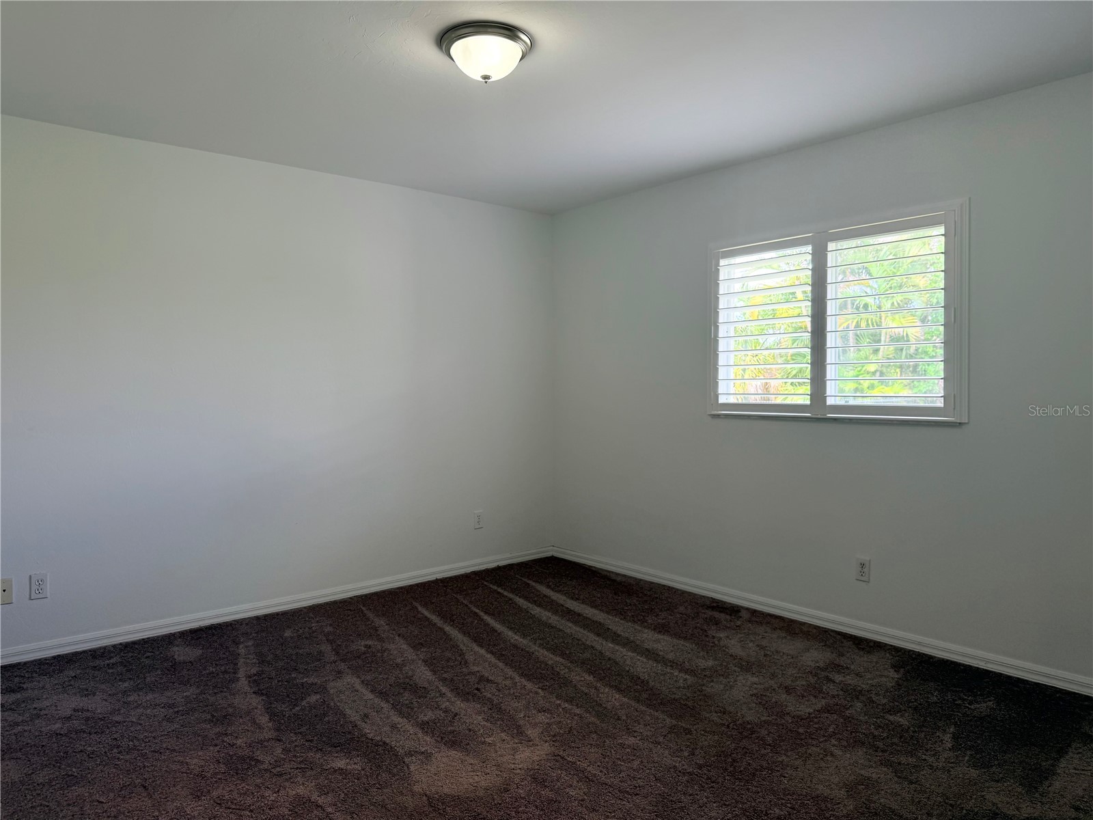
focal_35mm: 24
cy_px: 410
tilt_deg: -1.0
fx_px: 758
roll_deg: +0.4
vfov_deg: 56.8
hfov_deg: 71.6
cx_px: 546
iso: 100
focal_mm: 6.76
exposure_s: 1/188
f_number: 1.78
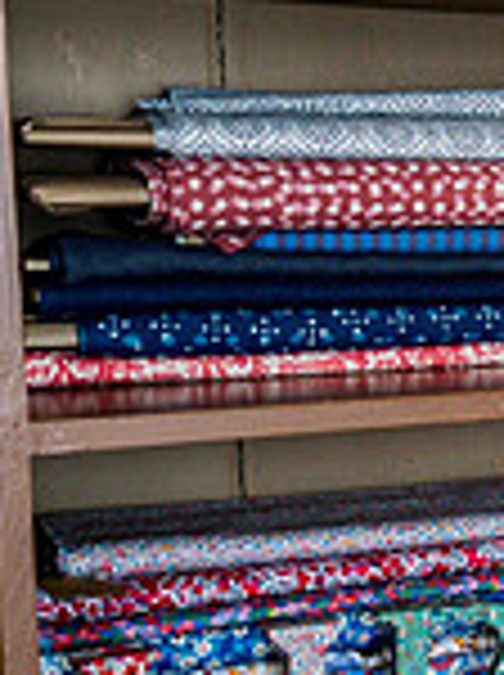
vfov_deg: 20.3
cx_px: 1175
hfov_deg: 12.3
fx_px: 1888
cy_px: 360
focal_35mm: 97
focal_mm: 24
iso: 1250
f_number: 2.8
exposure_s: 1/160
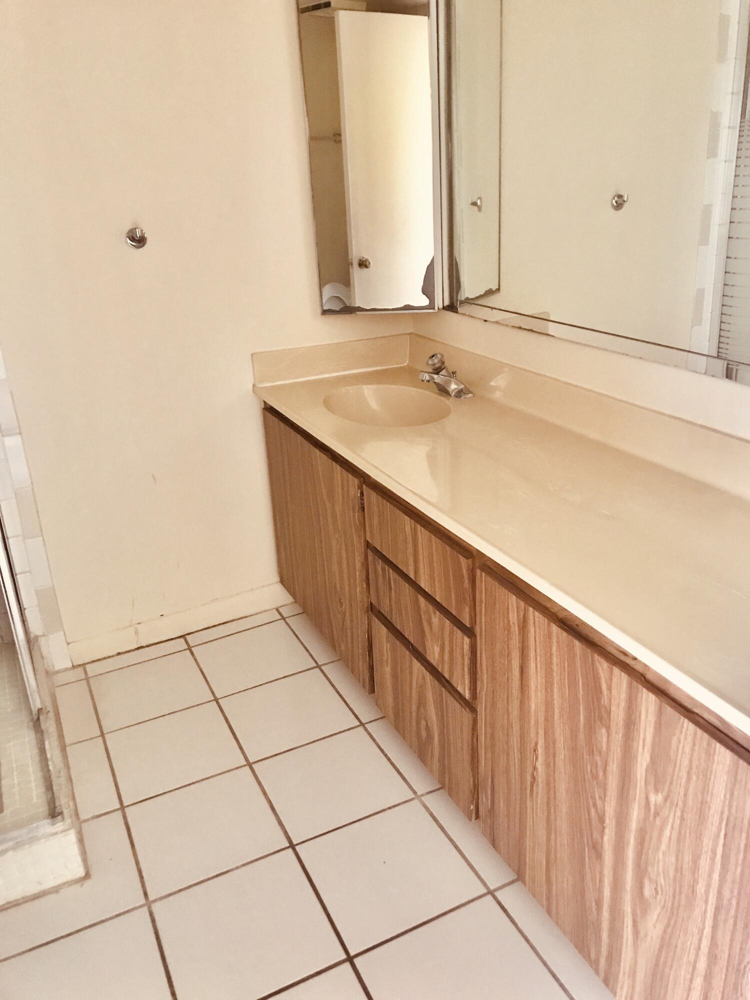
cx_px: 375
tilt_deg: -21.2
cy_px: 500
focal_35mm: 28
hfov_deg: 49.7
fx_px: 809
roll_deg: +3.2
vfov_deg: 63.4
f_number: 1.8
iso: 100
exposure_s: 1/12
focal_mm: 3.99
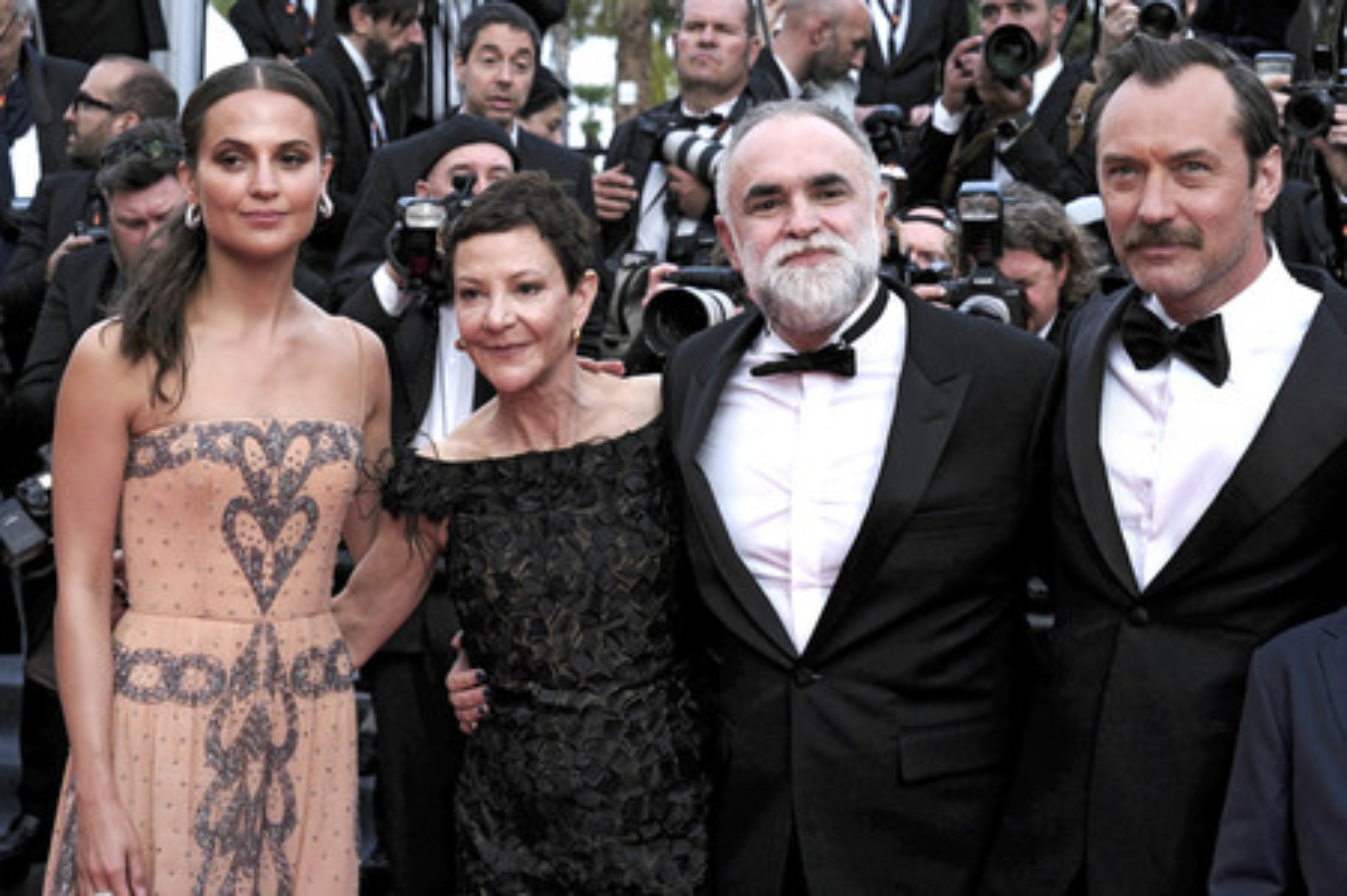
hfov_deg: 24.2
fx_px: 3141
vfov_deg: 16.2
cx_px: 674
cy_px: 448
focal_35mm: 84
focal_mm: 56
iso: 1000
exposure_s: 1/640
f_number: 6.4
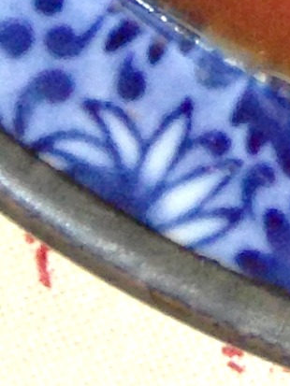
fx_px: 2791
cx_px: 903
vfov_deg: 6.7
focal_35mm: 250
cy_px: -1016
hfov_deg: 5.5
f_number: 2.4
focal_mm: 4.12
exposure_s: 1/20
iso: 80
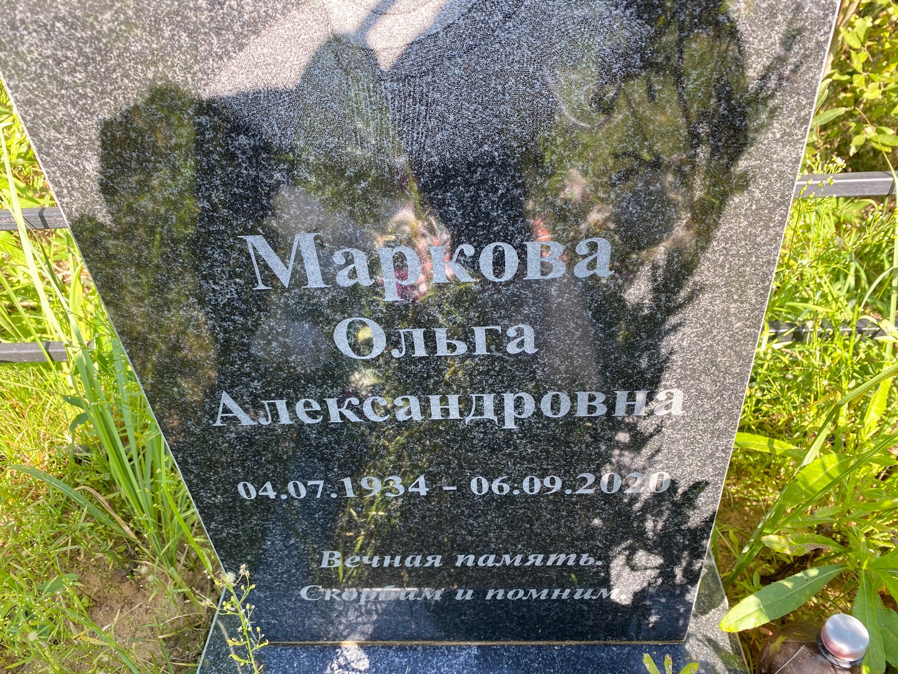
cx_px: 449
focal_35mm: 26
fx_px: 674
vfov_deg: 53.1
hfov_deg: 67.3
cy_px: 337
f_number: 1.8
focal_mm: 4.25
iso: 32
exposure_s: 1/148
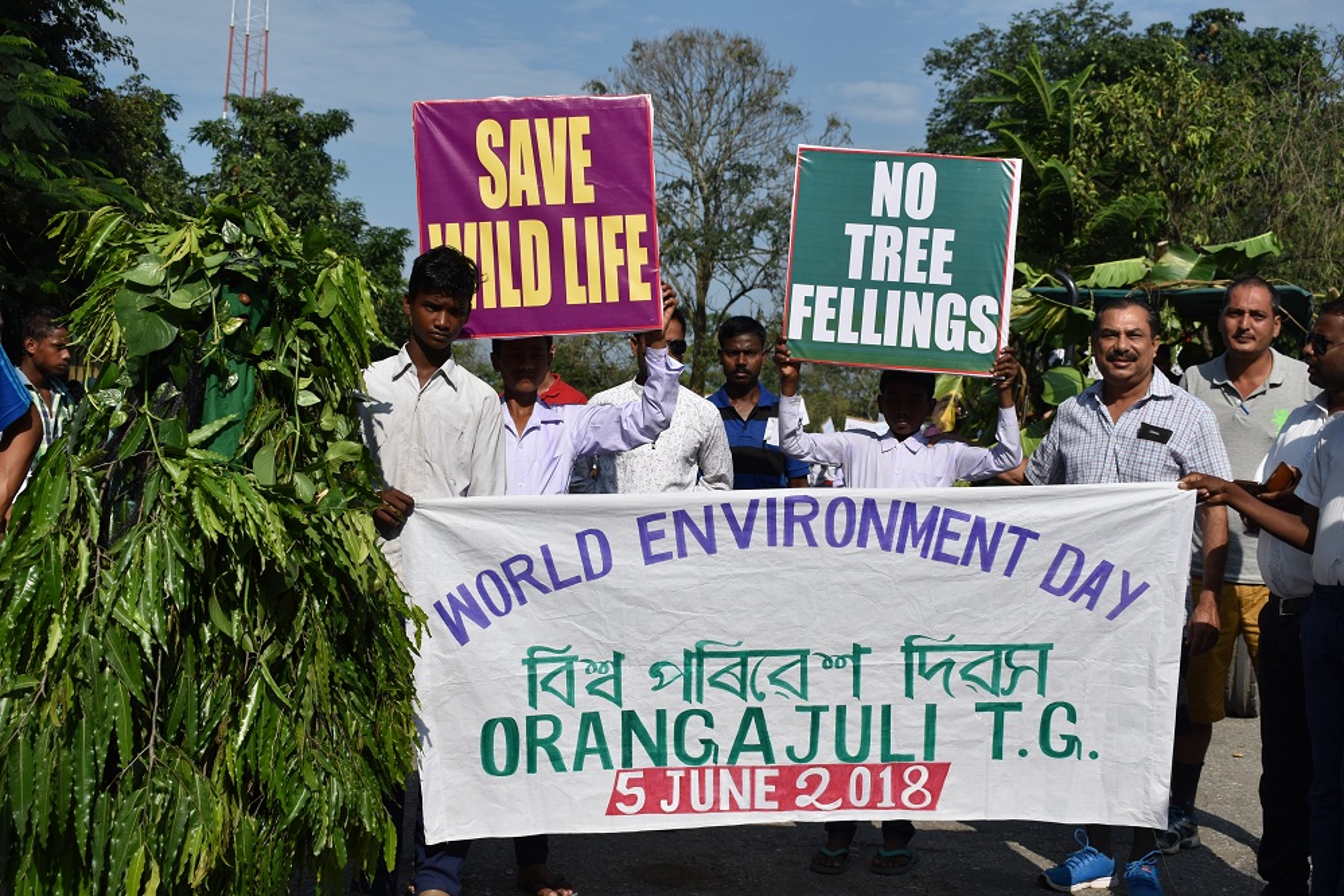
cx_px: 672
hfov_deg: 42.3
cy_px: 448
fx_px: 1736
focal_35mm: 46
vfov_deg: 28.9
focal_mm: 31
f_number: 5.6
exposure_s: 1/1600
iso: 200
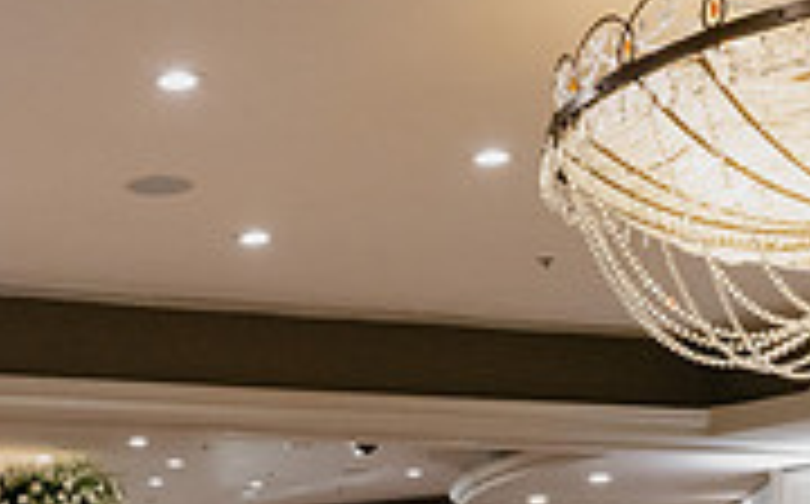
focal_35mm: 79
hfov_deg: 24.9
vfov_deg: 15.6
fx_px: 1742
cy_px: 659
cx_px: 0
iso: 5000
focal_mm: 24
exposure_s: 1/13
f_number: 9
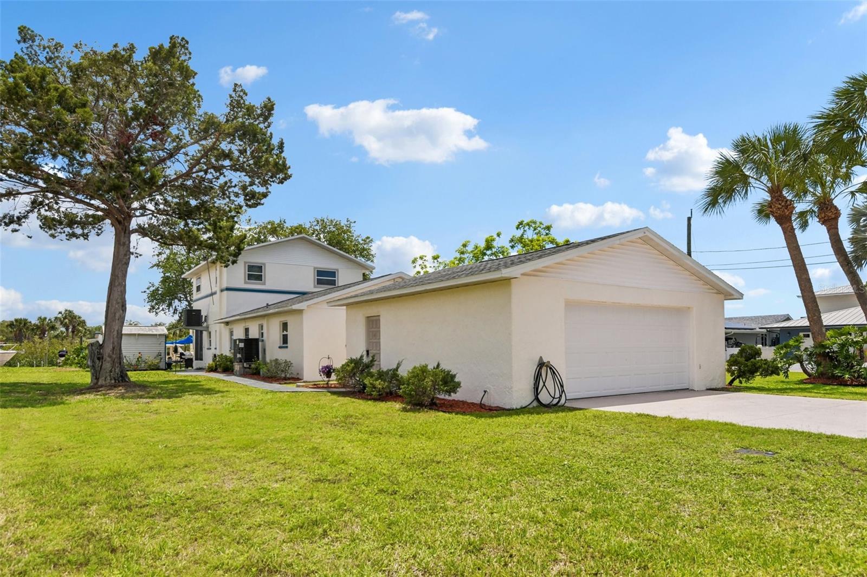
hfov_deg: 78.6
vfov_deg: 57.2
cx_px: 434
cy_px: 288
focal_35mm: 22
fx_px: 530
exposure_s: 1/2500
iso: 400
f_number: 8
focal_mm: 22
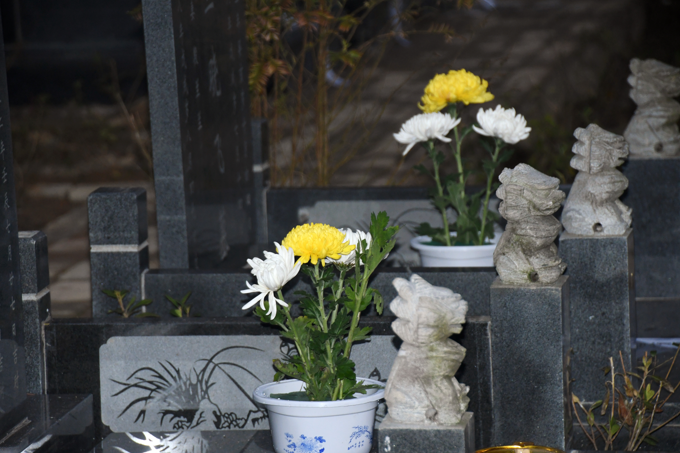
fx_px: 3702
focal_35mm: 196
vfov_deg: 7.0
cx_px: 341
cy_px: 226
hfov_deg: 10.5
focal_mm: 130
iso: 1600
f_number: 6
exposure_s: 1/60
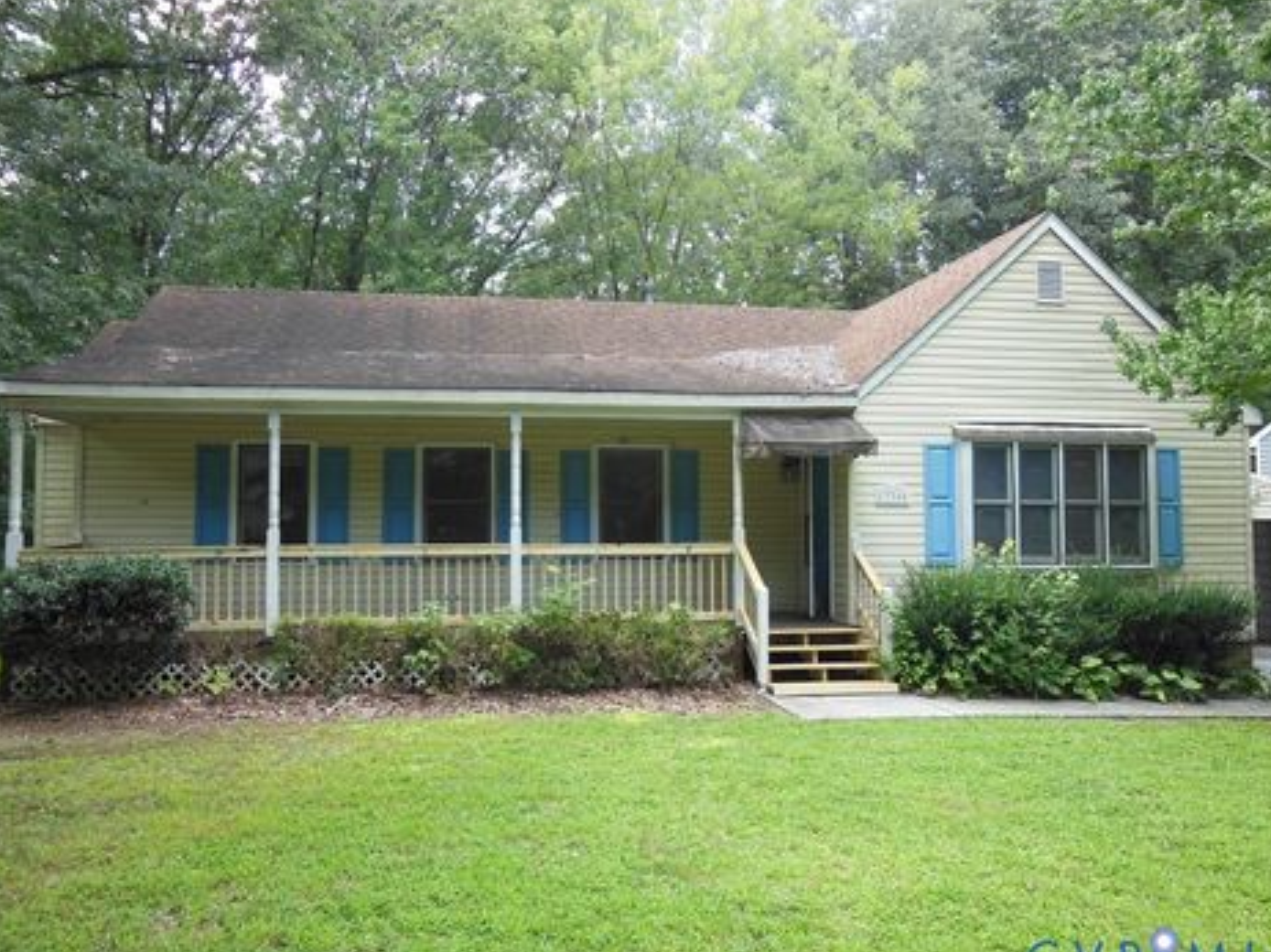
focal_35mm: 27
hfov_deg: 65.3
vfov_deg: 51.3
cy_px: 481
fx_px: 991
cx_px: 615
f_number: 3.5
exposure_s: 1/100
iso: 125
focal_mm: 4.5
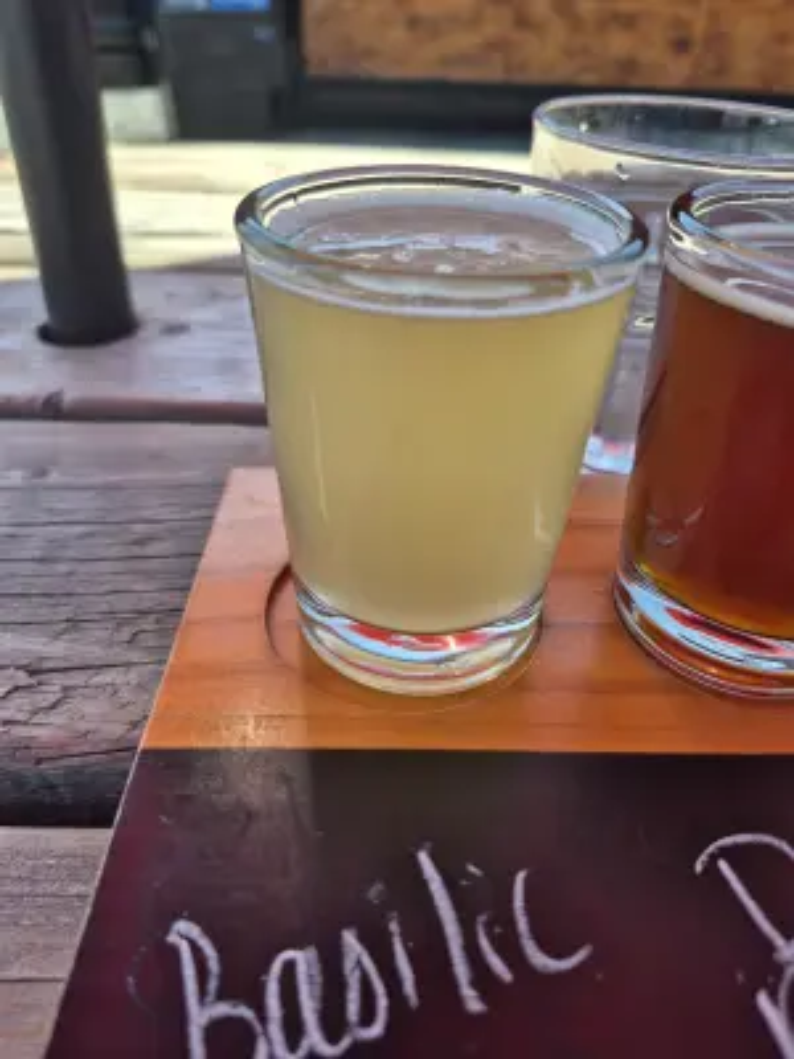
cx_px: 397
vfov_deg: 73.9
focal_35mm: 23
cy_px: 530
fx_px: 703
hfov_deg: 58.9
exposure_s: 1/778
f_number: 1.8
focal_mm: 5.4
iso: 25
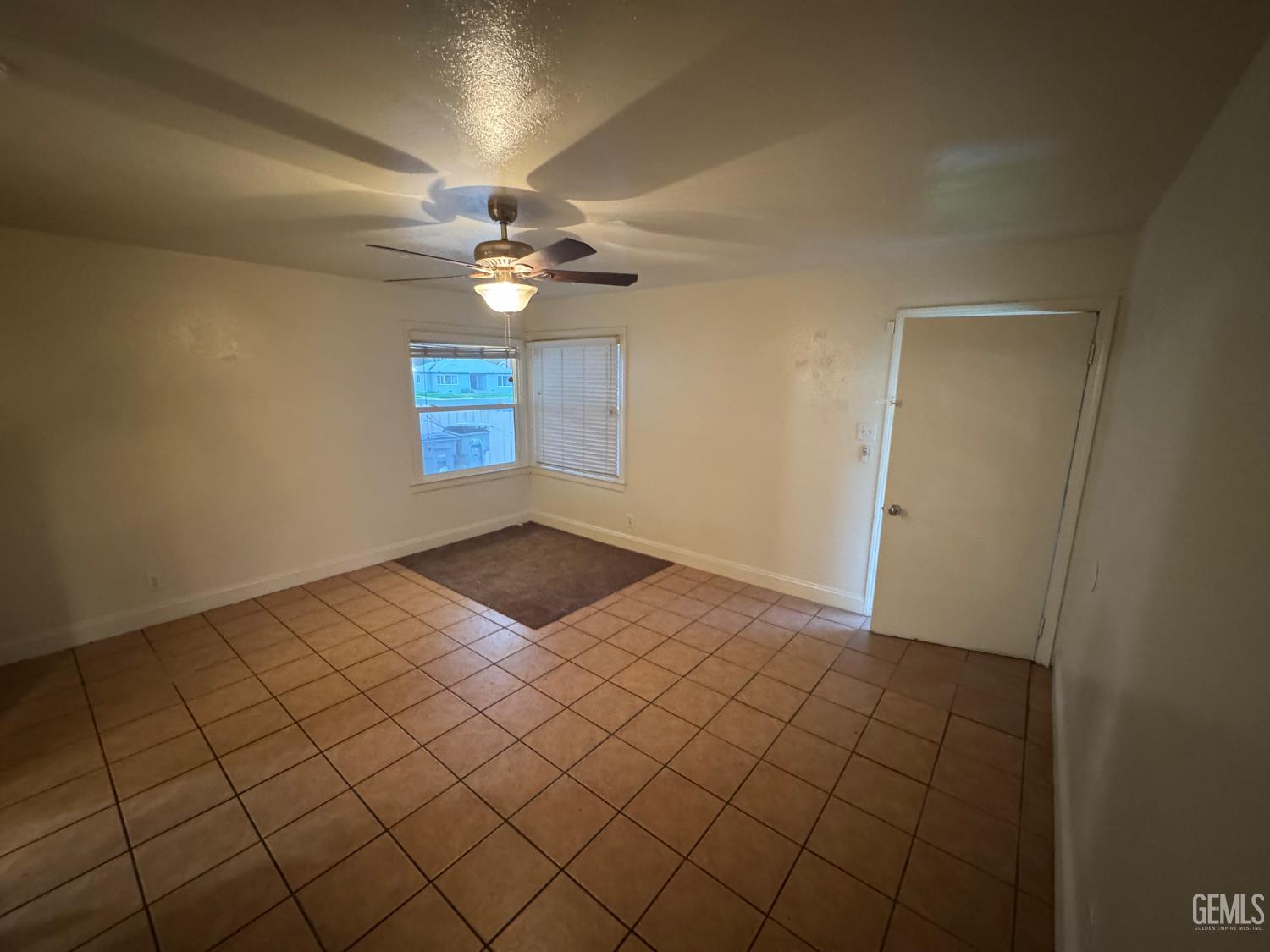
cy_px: 476
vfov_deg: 85.7
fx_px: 514
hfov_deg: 102.1
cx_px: 635
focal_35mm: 14
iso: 800
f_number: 2.2
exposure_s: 1/40
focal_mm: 2.22
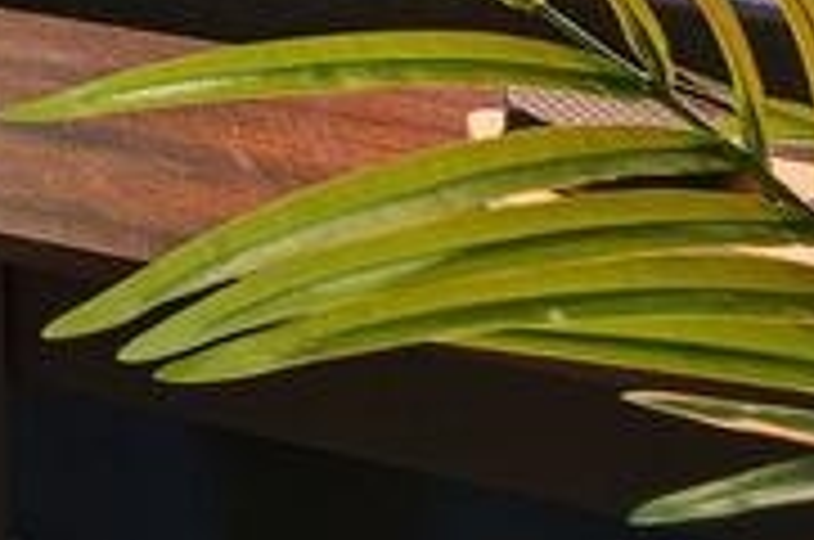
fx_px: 2302
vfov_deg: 10.5
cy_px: -945
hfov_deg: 13.0
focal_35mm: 102
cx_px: -1327
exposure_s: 1/25
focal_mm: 18
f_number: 8
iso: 100
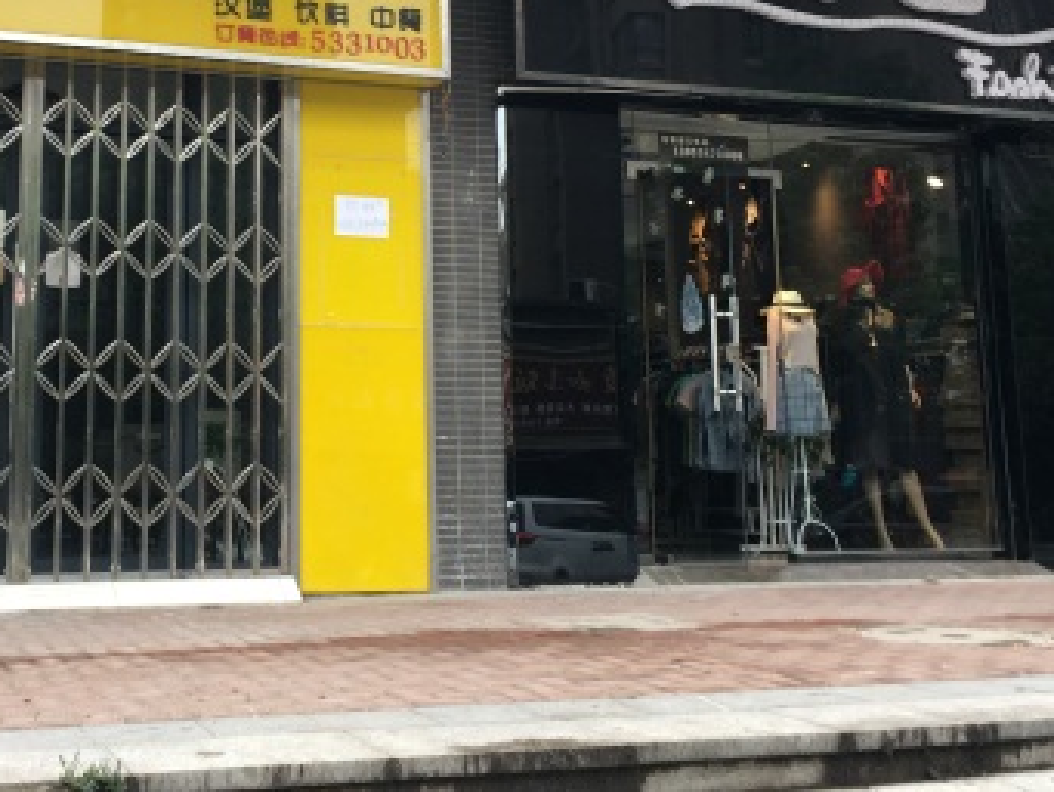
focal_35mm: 51
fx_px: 1553
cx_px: 355
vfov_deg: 28.2
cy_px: 213
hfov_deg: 37.1
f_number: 2.2
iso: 25
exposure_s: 1/50
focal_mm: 4.15
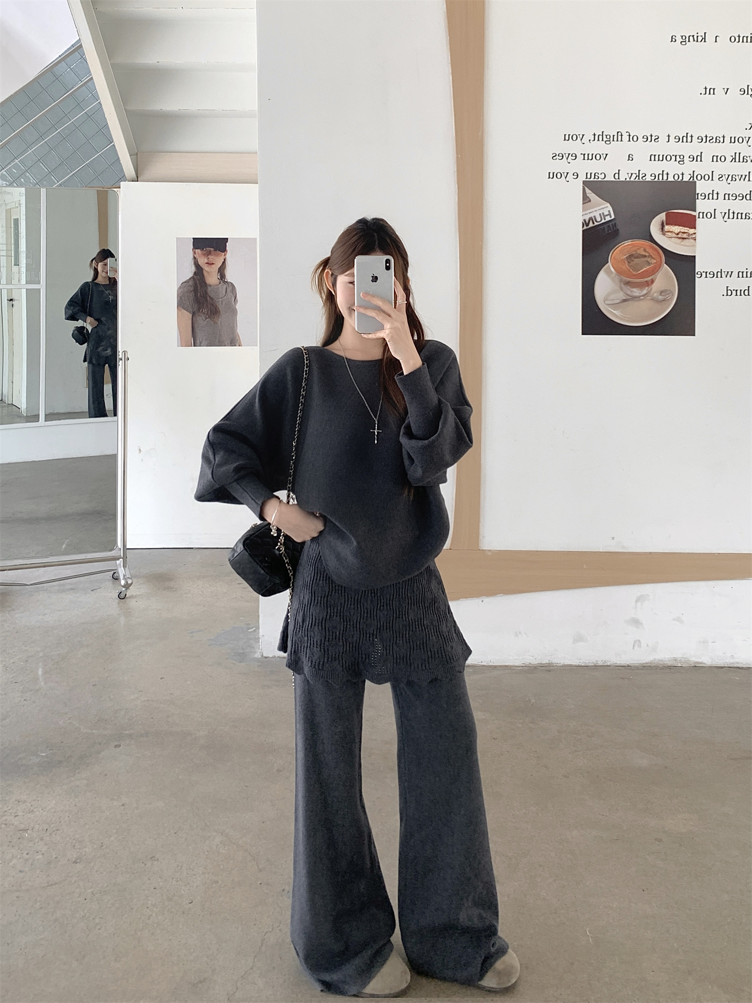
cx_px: 376
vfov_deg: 67.3
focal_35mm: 26
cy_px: 502
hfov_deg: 53.1
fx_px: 753
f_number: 1.8
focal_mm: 4.25
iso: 50
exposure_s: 1/121
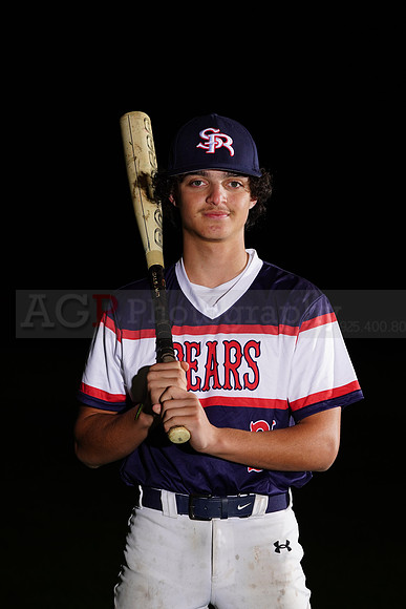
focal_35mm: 189
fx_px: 3195
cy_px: 304
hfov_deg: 7.3
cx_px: 203
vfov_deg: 10.9
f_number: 9
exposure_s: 1/125
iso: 400
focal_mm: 189
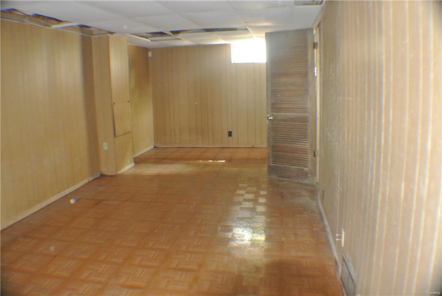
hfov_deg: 46.4
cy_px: 148
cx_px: 221
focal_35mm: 42
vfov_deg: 32.0
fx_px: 516
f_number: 4.2
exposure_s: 1/8
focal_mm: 15.7
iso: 1600
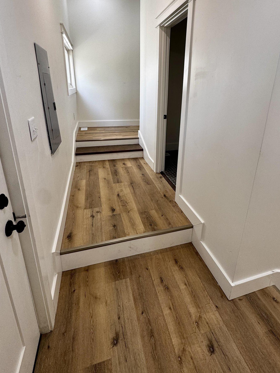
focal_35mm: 18
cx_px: 151
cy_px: 146
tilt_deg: -18.0
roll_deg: -0.4
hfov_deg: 71.5
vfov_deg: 86.5
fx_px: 194
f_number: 2.2
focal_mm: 2.22
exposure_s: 1/99
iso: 100
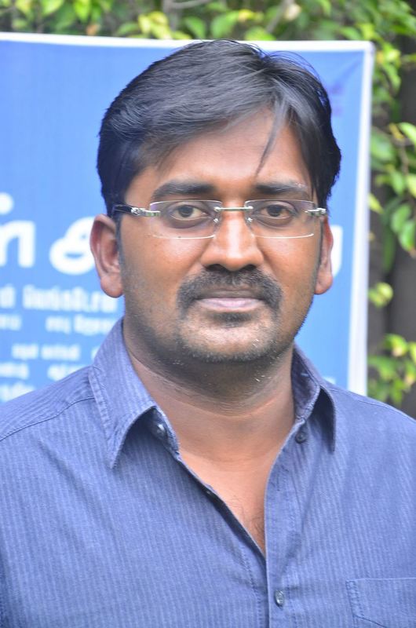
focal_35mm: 128
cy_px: 314
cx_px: 208
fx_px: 2219
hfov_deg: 10.7
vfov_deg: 16.1
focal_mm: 85
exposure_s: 1/125
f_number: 5.6
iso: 800
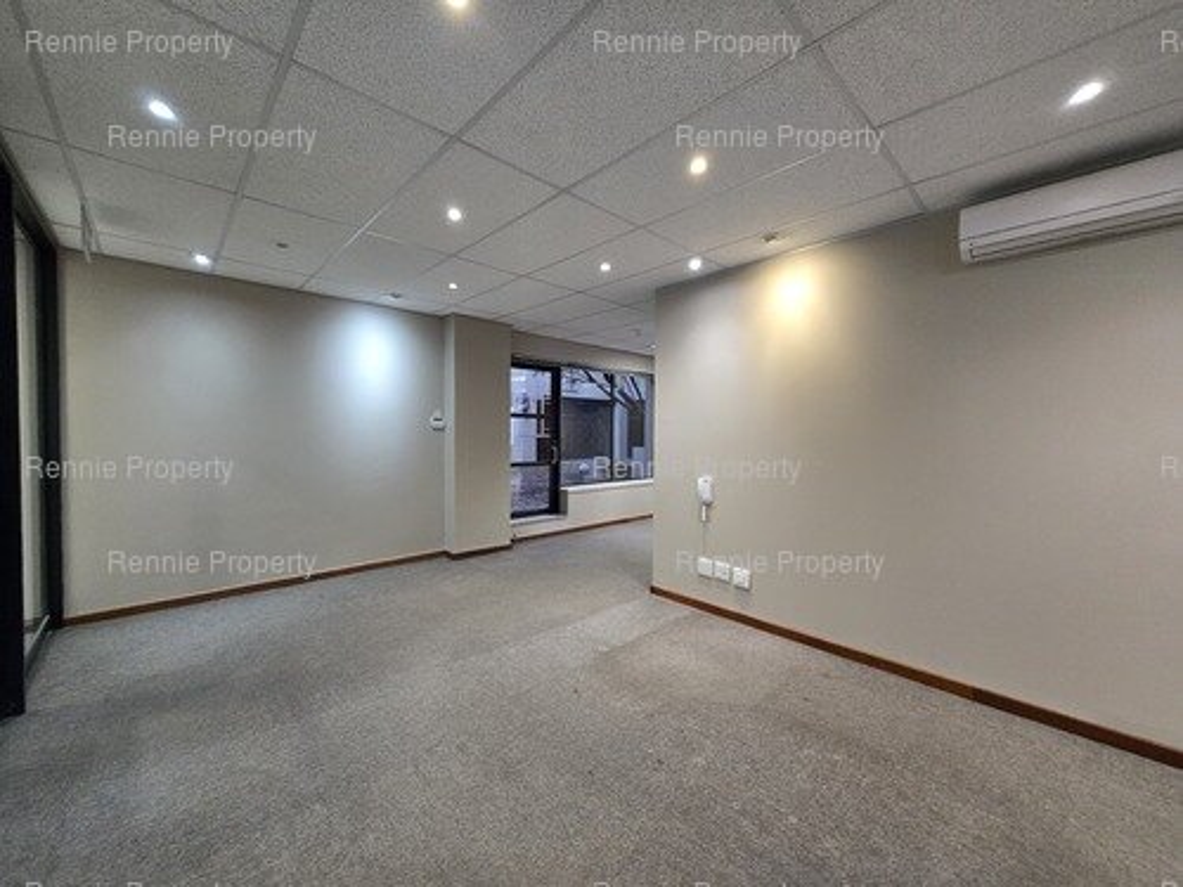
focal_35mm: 13
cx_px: 592
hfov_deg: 106.2
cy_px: 444
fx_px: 444
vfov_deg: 89.9
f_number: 2.2
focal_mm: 1.7
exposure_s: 1/50
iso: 250
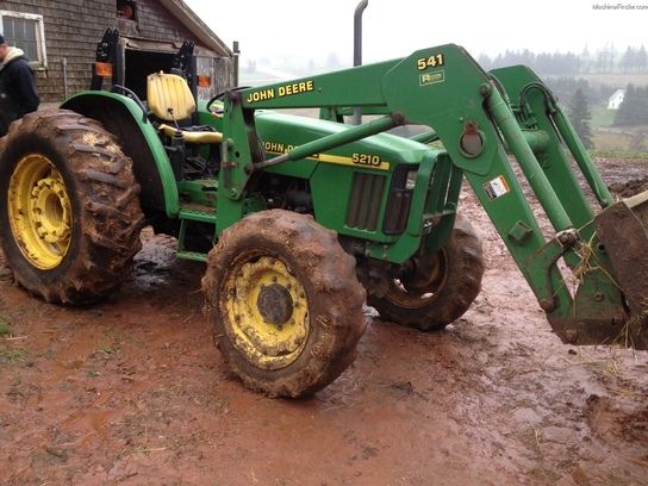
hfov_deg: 52.6
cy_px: 243
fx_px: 655
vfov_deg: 40.7
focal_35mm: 35
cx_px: 324
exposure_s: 1/60
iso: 50
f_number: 2.4
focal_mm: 4.28
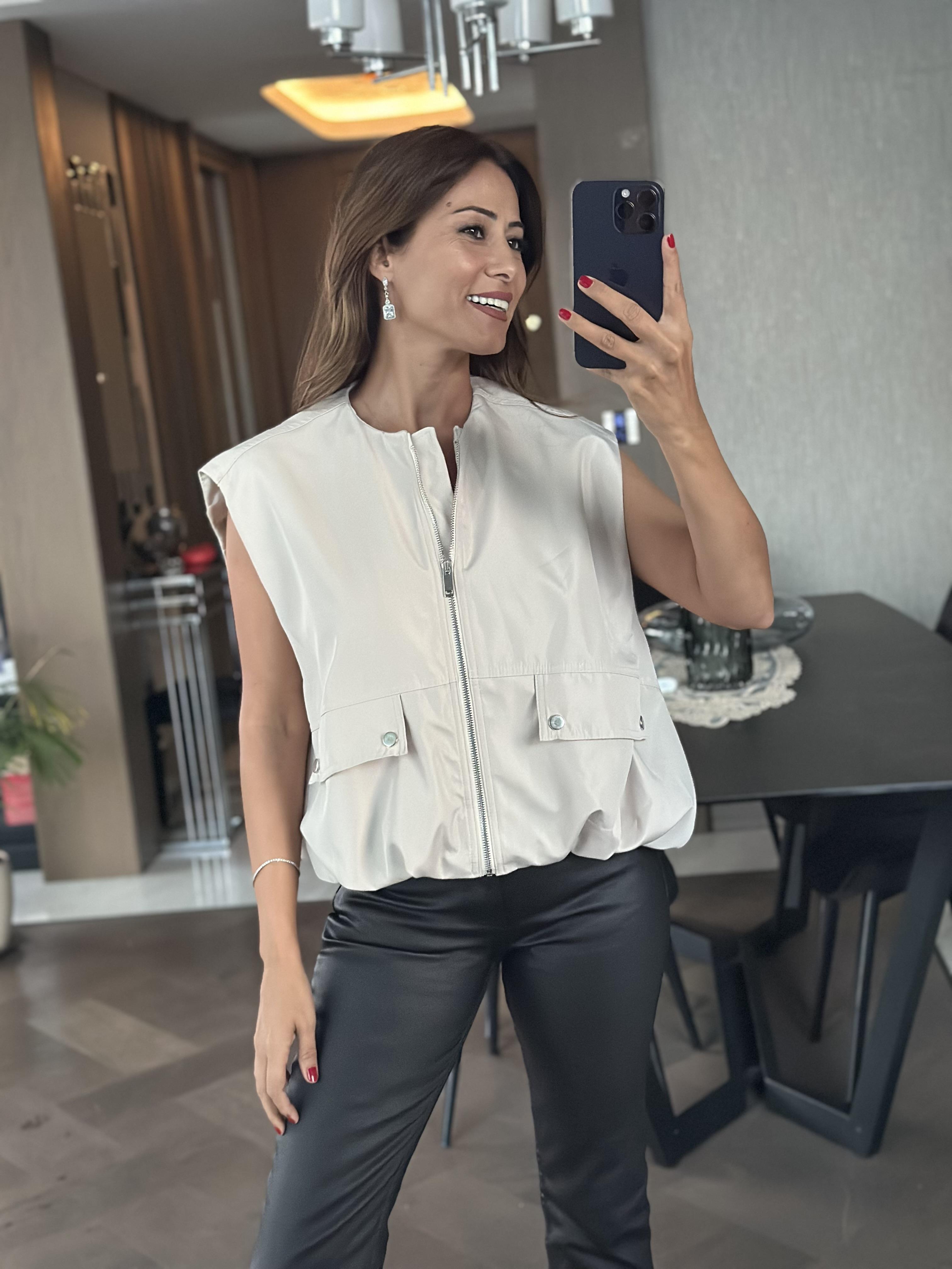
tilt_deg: -16.5
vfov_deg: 39.7
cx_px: 476
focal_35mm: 48
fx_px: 1760
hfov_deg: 30.3
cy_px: 634
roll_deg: +6.4
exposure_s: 1/38
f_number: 1.78
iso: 800
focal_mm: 6.86
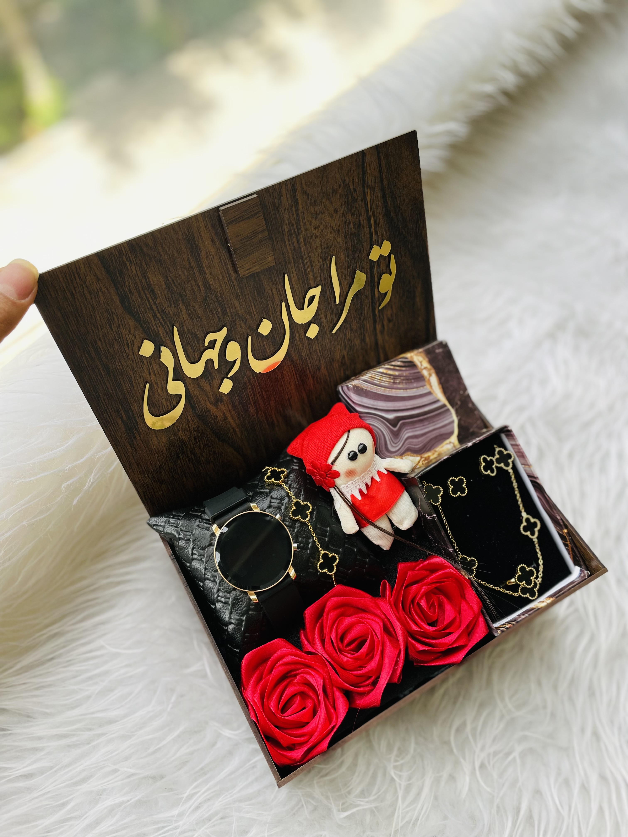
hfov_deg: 53.1
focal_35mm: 26
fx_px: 629
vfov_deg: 67.3
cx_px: 314
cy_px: 418
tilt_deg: -63.4
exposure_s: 1/121
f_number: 1.6
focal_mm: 4.2
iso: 50
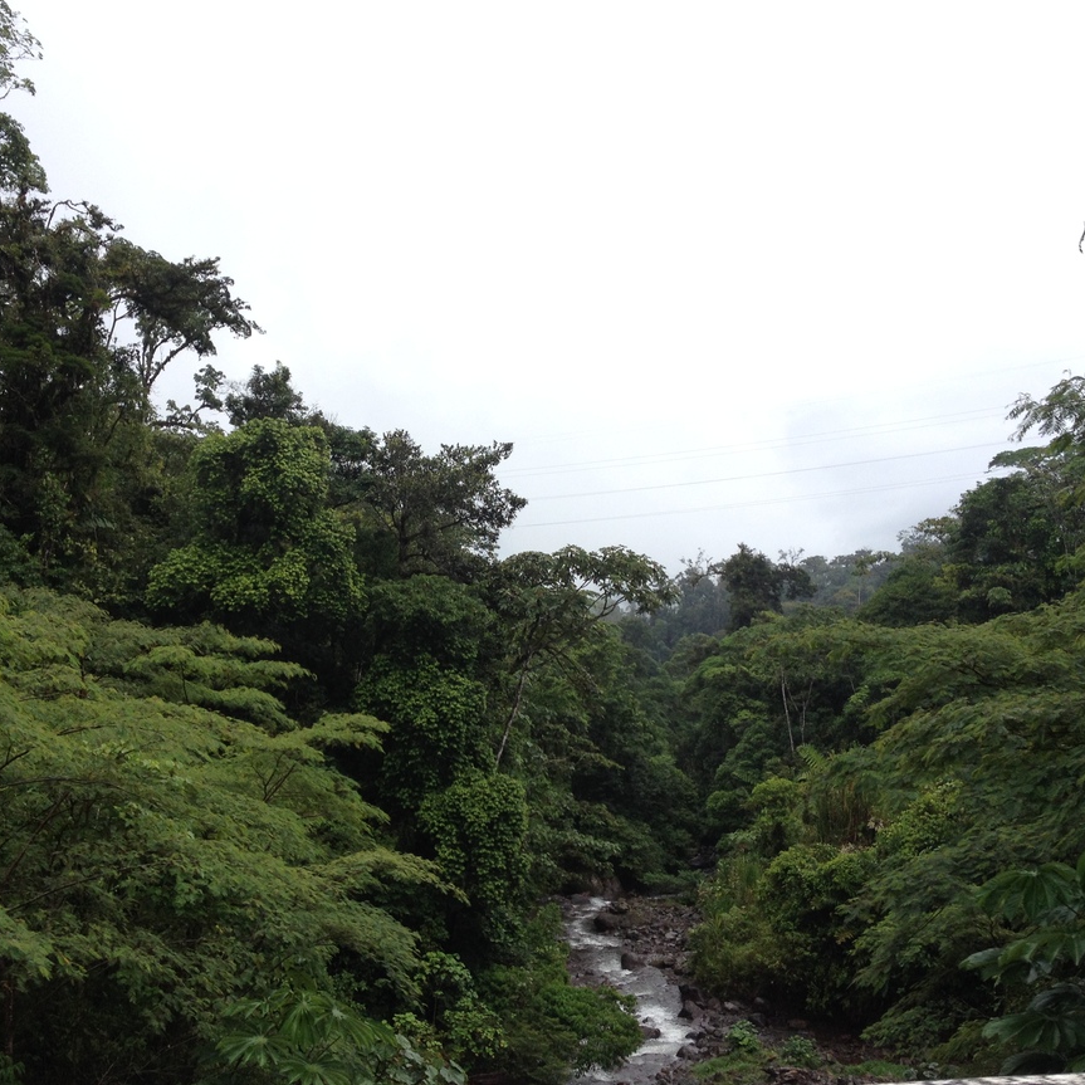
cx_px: 482
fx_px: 1525
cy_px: 534
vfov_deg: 39.2
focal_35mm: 43
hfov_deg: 39.1
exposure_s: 1/642
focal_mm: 4.28
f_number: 2.4
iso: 50
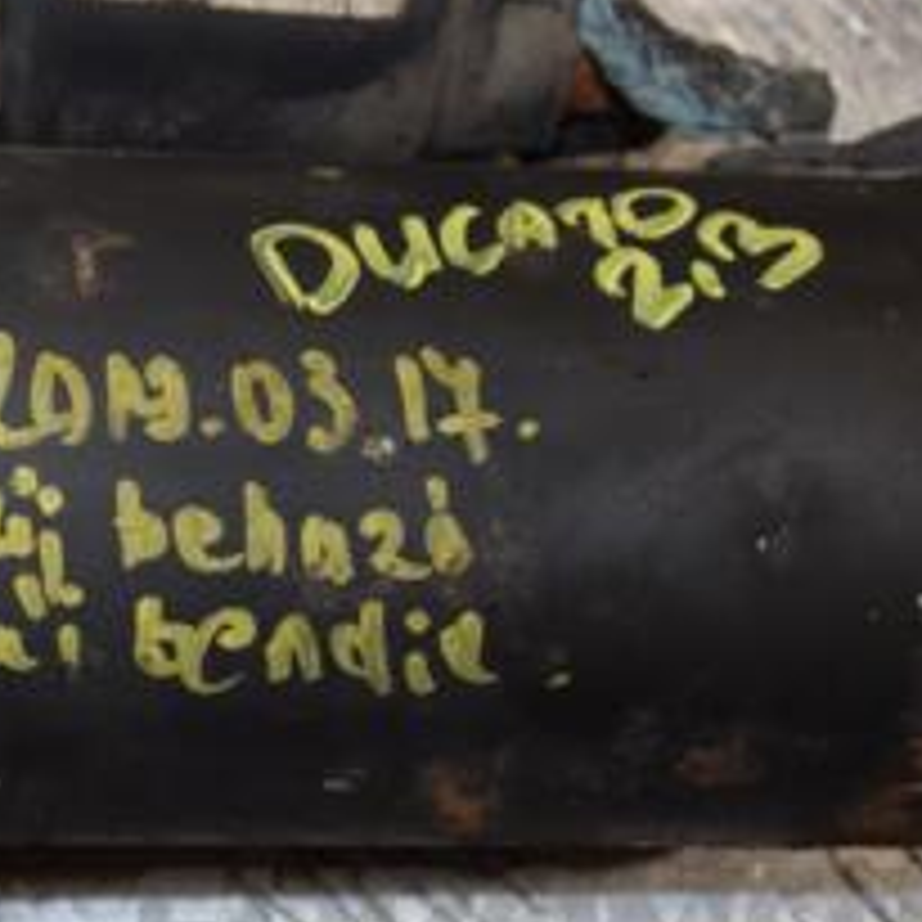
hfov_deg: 11.6
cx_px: 54
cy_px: 337
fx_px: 4490
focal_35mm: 149
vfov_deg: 11.7
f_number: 5.6
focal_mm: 40
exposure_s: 1/200
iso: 800
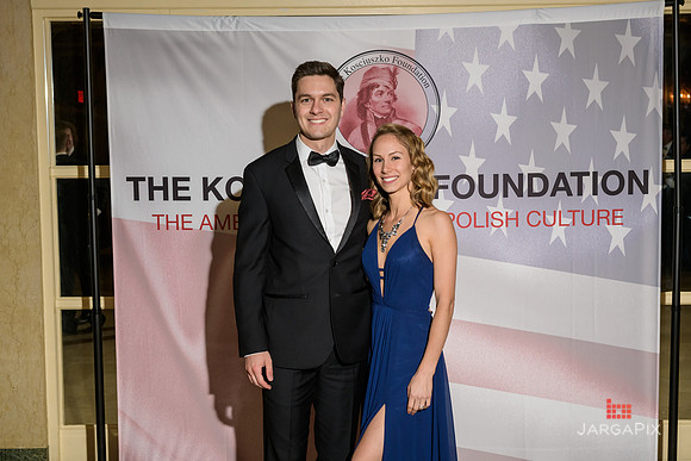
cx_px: 346
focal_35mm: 48
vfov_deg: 28.1
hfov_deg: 41.1
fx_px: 922
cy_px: 230
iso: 800
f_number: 5
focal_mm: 48
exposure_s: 1/100
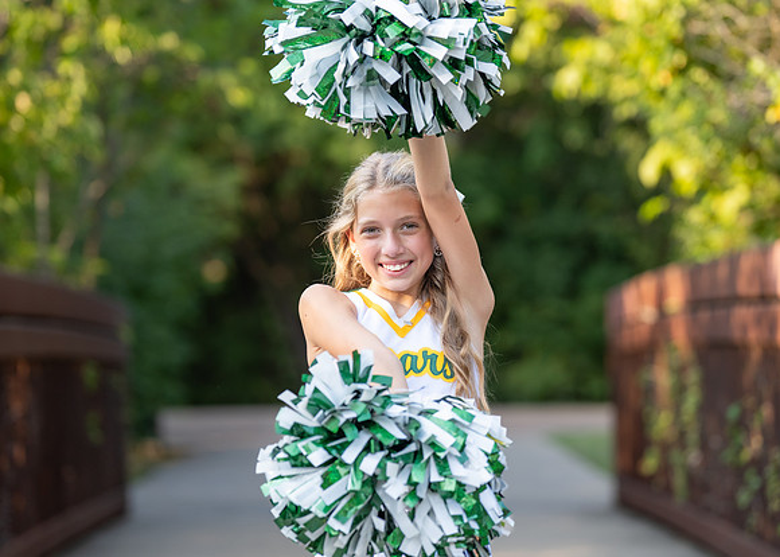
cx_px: 360
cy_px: 261
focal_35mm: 137
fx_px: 3044
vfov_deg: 10.5
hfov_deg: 14.6
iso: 320
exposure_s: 1/800
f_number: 2.8
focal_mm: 116
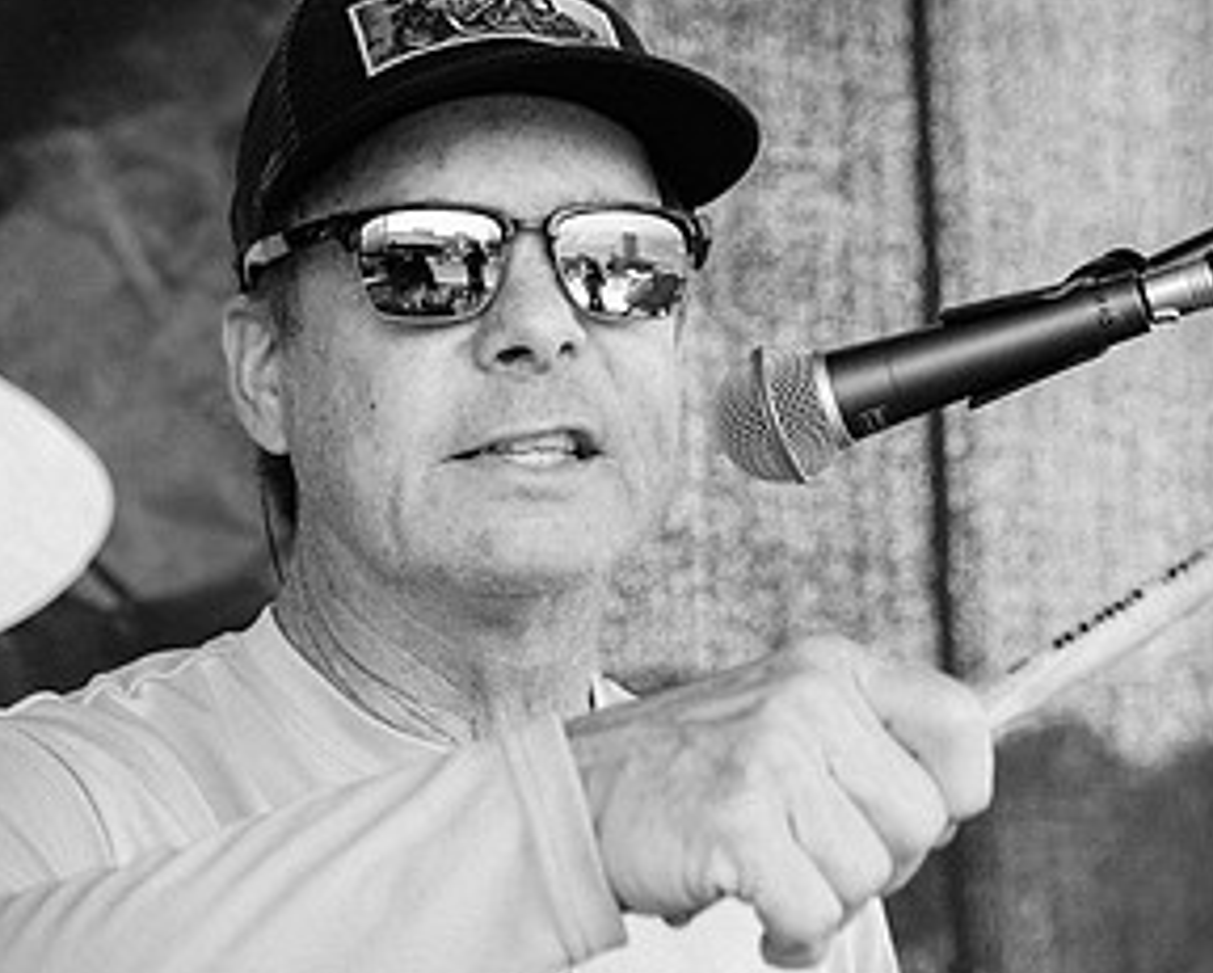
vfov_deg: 14.8
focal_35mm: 104
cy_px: 541
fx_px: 3737
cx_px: 826
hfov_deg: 18.4
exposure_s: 1/2000
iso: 400
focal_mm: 35.3
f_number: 2.8
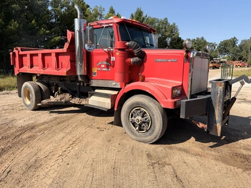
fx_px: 181
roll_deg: +0.1
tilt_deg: -6.7
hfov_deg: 69.4
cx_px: 129
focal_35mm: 25
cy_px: 93
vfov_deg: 54.9
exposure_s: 1/3584
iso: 80
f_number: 1.78
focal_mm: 6.76
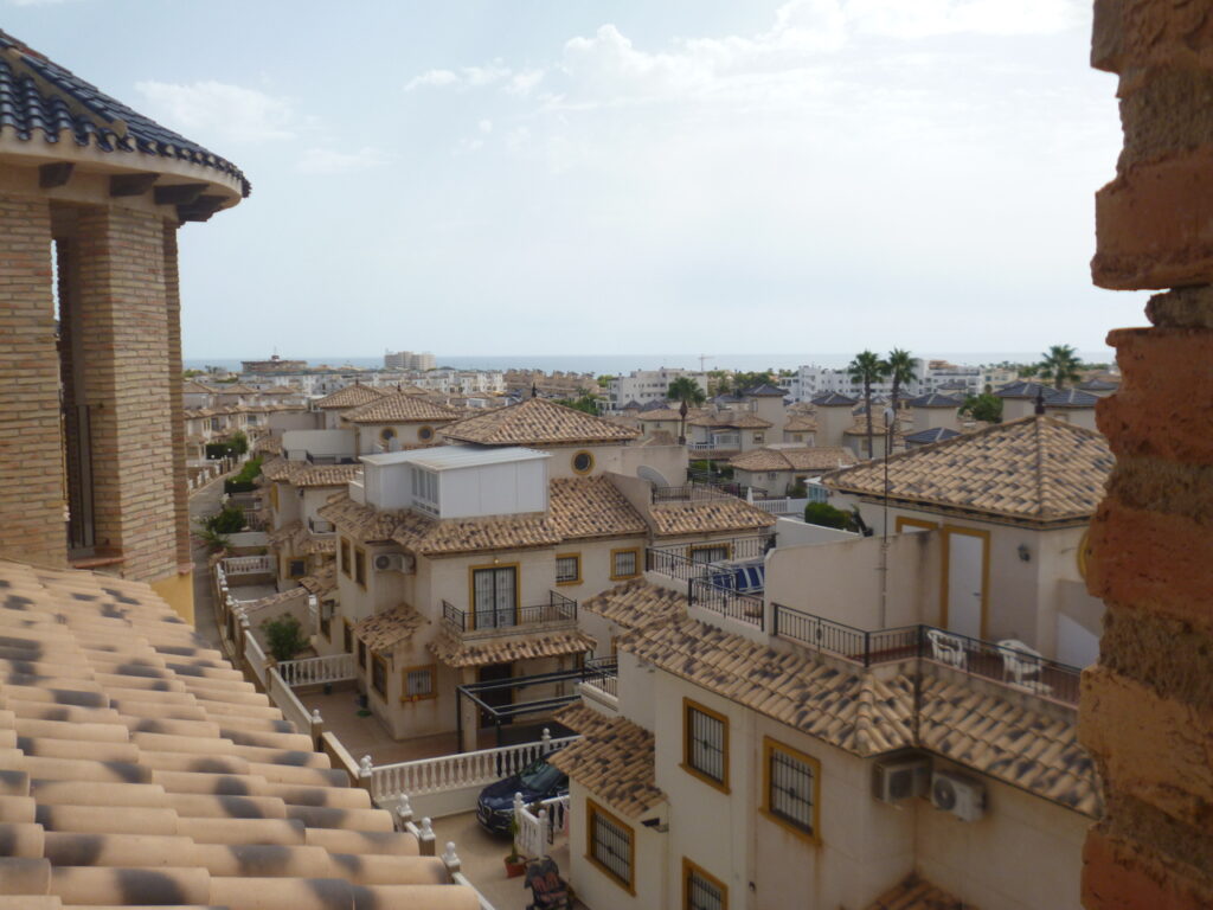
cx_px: 606
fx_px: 1121
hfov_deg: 56.8
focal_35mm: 32
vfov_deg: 44.2
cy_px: 455
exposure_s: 1/125
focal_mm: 5.7
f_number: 10
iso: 100
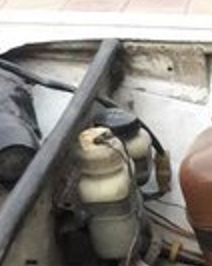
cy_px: 340
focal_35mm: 102
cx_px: 310
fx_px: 802
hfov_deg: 14.2
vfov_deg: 17.7
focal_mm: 3.7
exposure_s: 1/17
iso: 800
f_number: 1.9
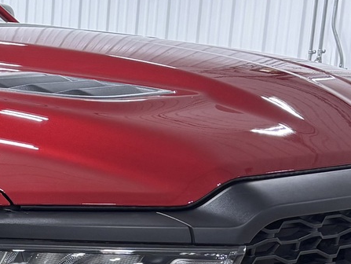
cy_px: 392
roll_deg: +0.5
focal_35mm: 119
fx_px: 1208
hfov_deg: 14.8
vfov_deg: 11.9
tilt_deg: -15.0
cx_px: -241
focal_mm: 5.96
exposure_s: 1/120
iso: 100
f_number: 1.6
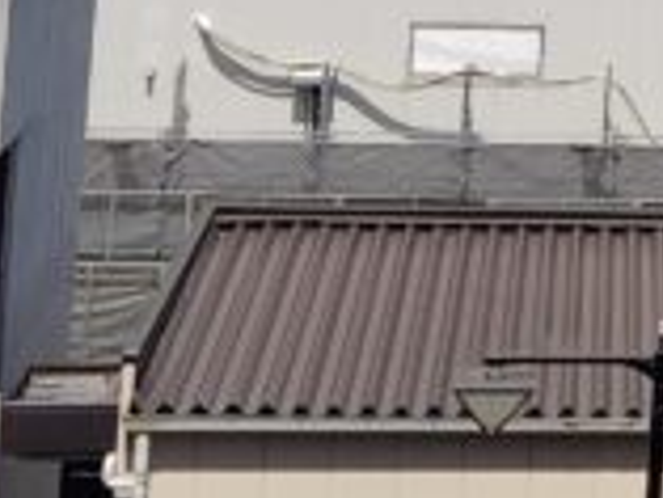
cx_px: 1098
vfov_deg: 7.3
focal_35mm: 183
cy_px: -897
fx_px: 3508
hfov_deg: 10.3
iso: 50
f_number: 1.8
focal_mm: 4.22
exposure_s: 1/1089
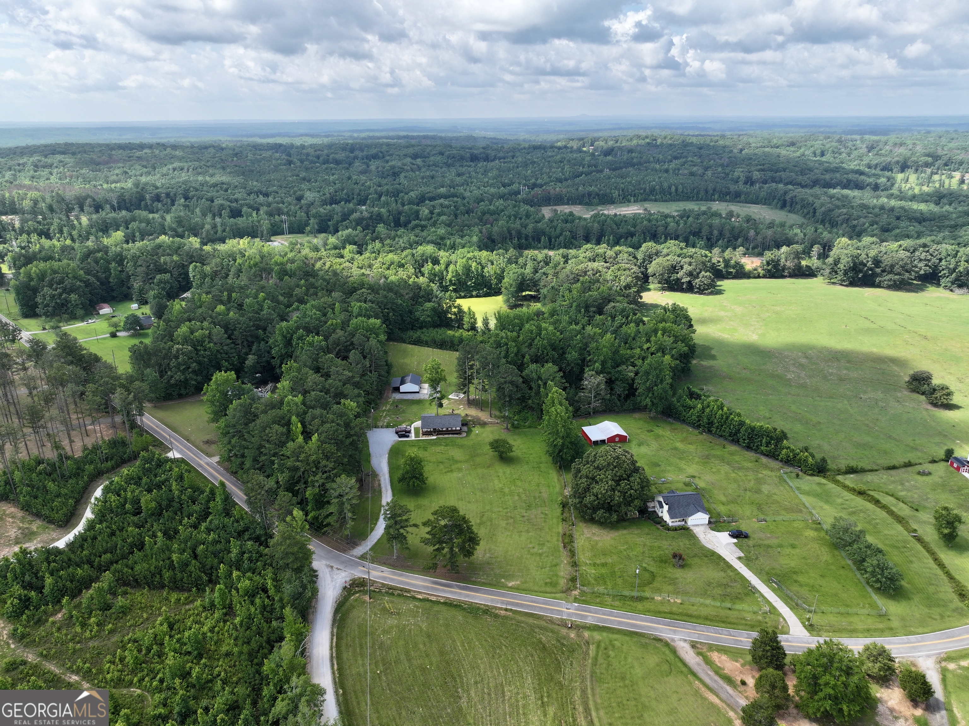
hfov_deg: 71.6
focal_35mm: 24
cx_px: 484
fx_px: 672
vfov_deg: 56.8
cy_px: 363
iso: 200
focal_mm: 12.29
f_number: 2.8
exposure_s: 1/1600
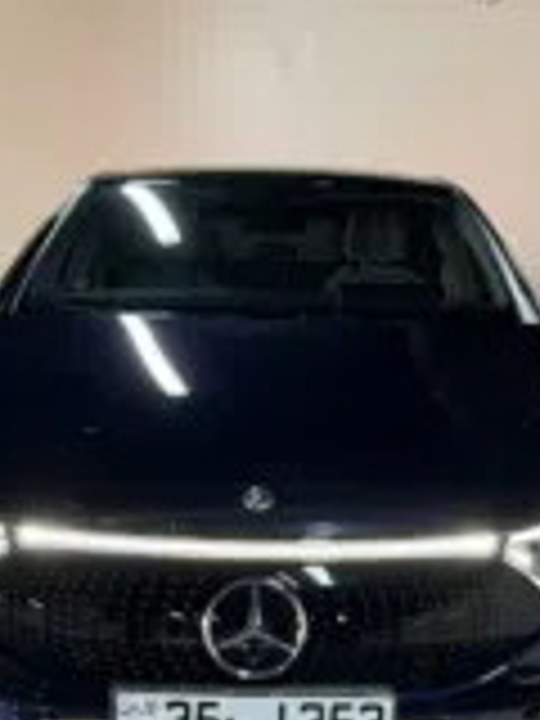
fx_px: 1248
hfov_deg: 24.4
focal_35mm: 60
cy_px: 536
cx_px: 297
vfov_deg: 31.6
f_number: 1.78
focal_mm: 6.76
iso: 320
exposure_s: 1/51
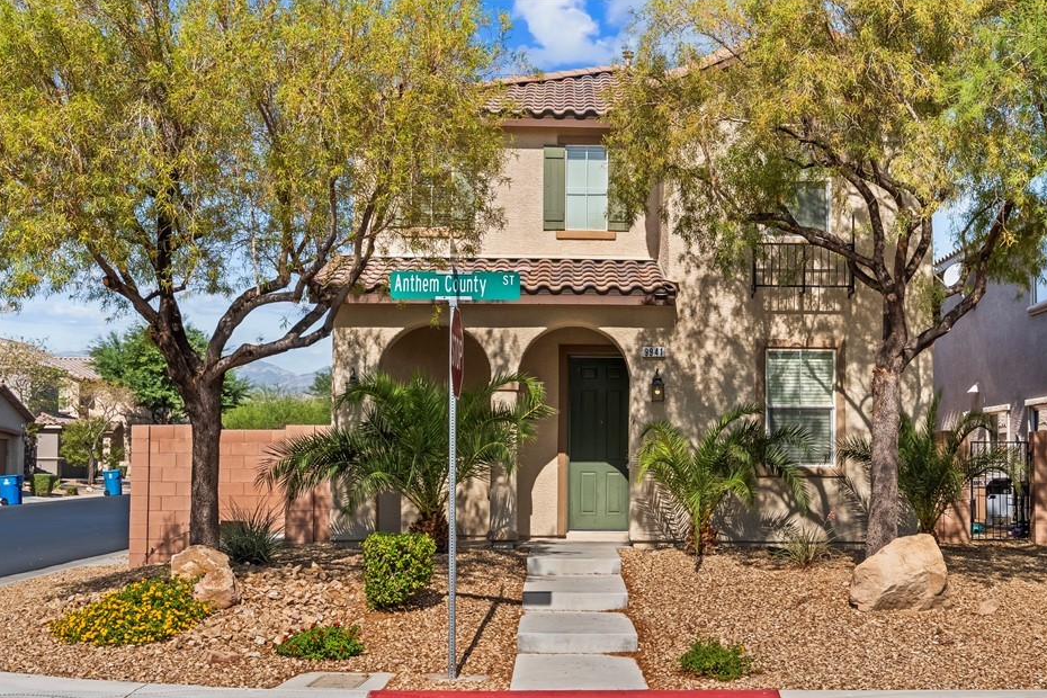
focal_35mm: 49
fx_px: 1425
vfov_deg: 27.5
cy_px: 404
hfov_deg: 40.3
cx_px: 590
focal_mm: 28
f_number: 8
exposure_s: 1/8000
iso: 400
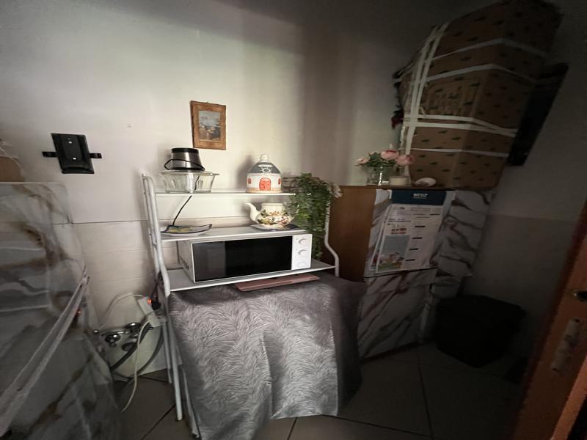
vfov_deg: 89.9
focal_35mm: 13
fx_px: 220
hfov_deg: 106.2
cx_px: 294
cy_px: 220
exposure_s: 1/40
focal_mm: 1.57
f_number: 1.8
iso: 1250
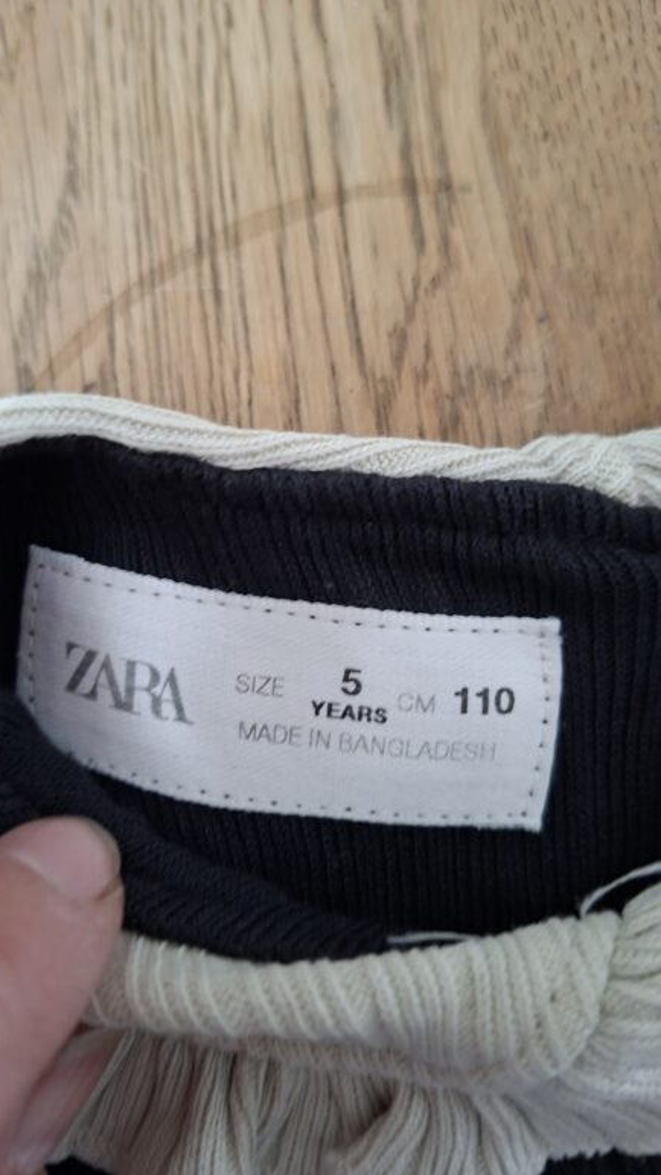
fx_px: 810
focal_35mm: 26
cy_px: 597
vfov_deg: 71.9
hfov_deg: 44.3
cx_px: 291
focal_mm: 5.54
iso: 500
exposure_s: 1/25
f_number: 1.8
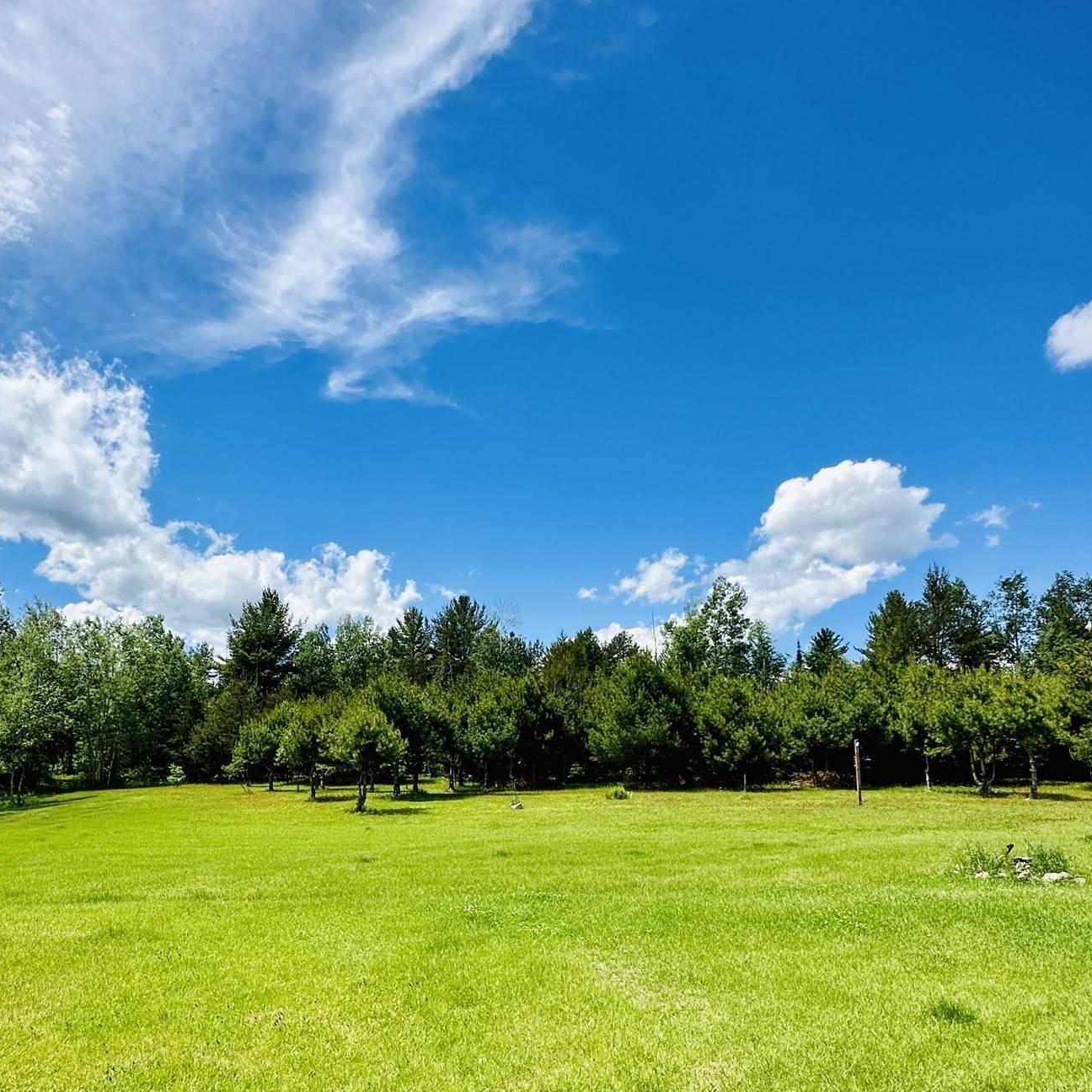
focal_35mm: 22
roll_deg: -0.2
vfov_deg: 68.7
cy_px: 673
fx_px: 785
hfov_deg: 69.1
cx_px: 450
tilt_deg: +6.4
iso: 50
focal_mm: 2.22
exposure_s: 1/2053
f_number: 2.2
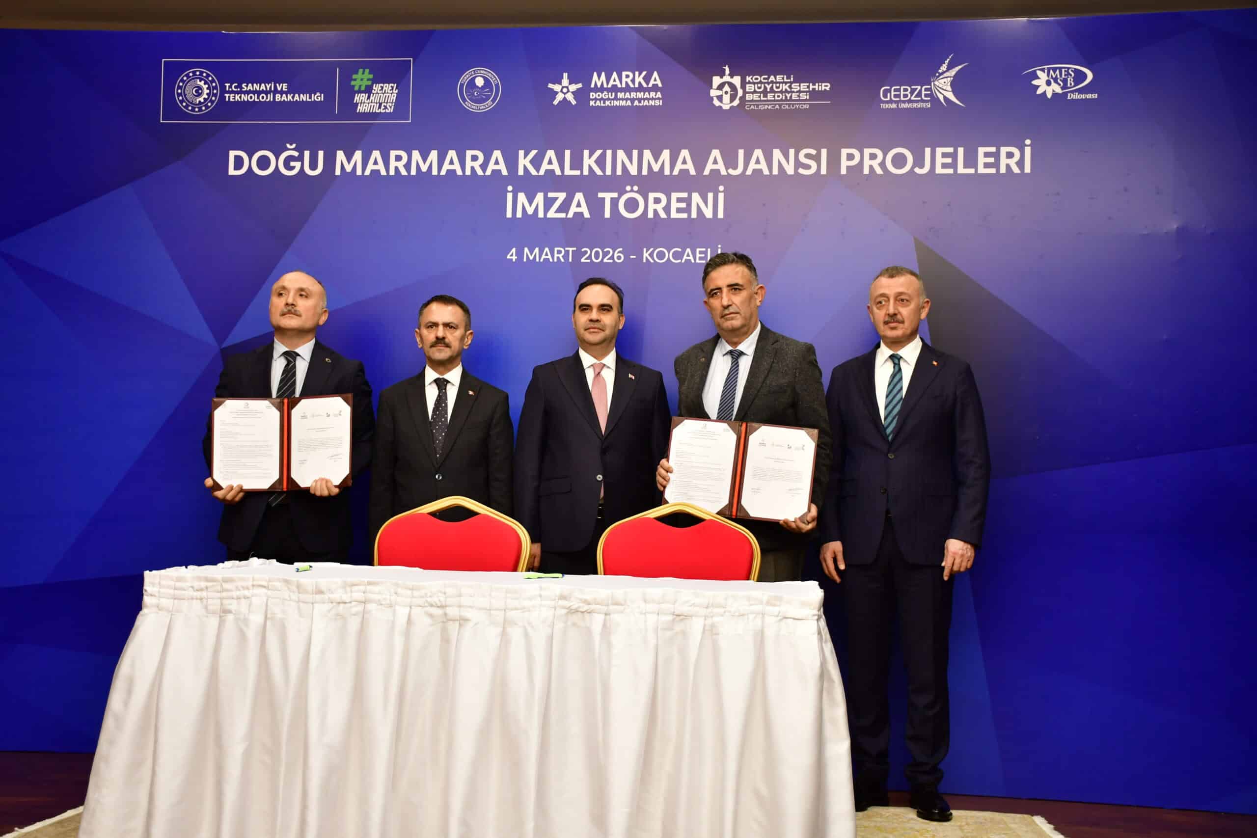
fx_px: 1571
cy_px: 419
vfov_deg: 29.9
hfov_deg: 43.6
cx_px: 628
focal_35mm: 45
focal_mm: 30
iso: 1100
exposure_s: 1/160
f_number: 4
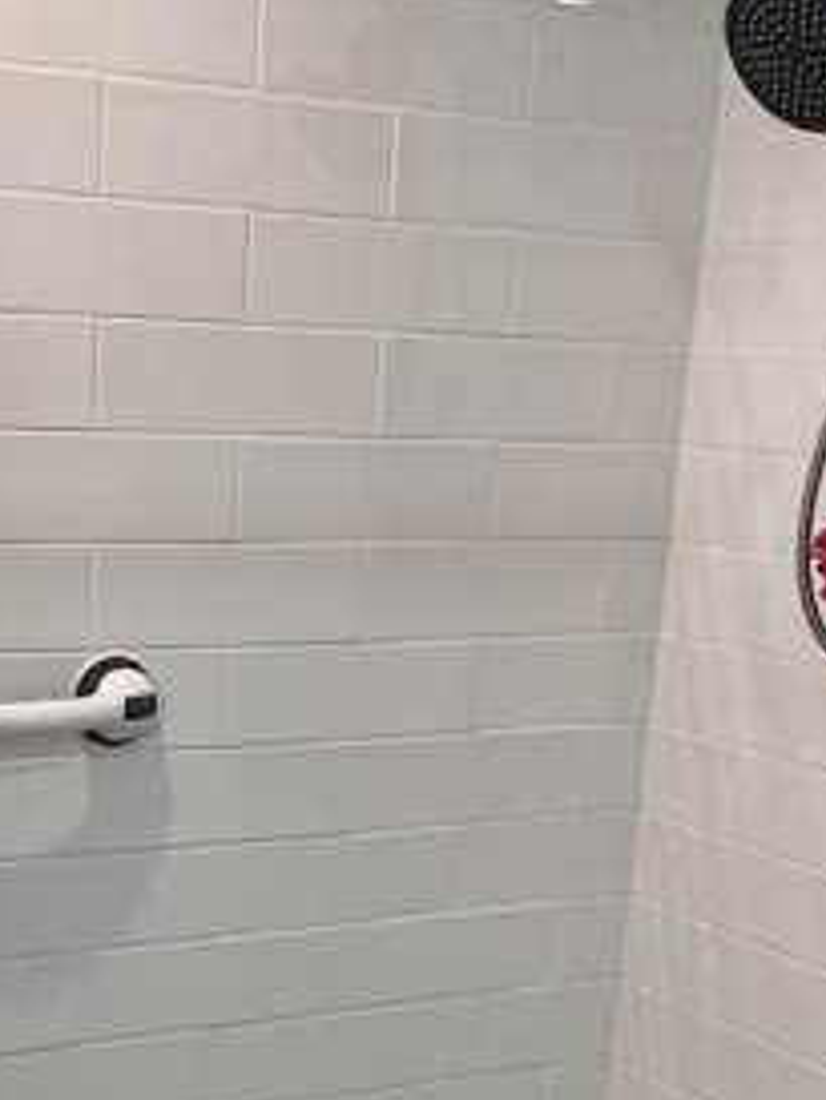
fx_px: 1939
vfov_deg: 30.5
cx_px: 177
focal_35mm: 61
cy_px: 955
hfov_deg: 23.7
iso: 64
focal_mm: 5.1
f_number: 1.6
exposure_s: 1/120
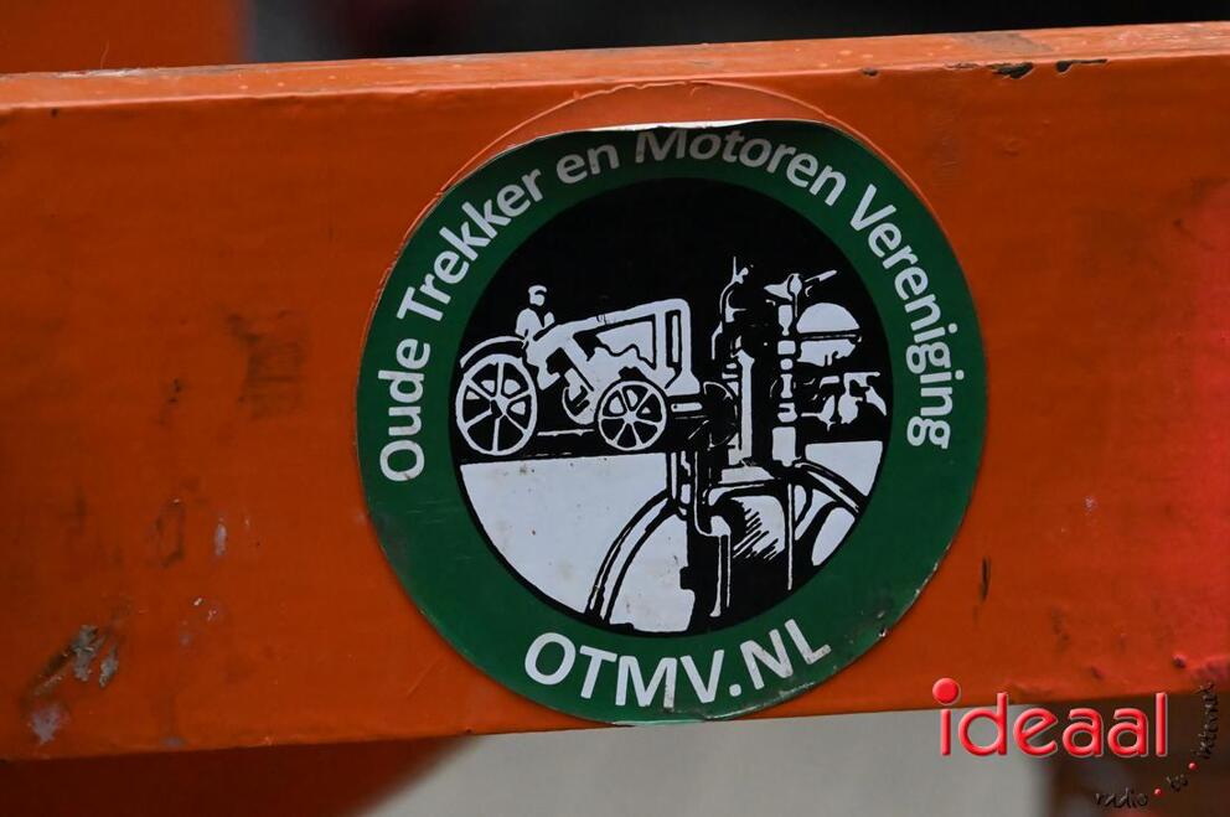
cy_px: 408
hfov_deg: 6.9
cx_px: 615
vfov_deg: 4.6
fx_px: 10238
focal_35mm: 300
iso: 32000
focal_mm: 300
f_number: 14
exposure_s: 1/8000
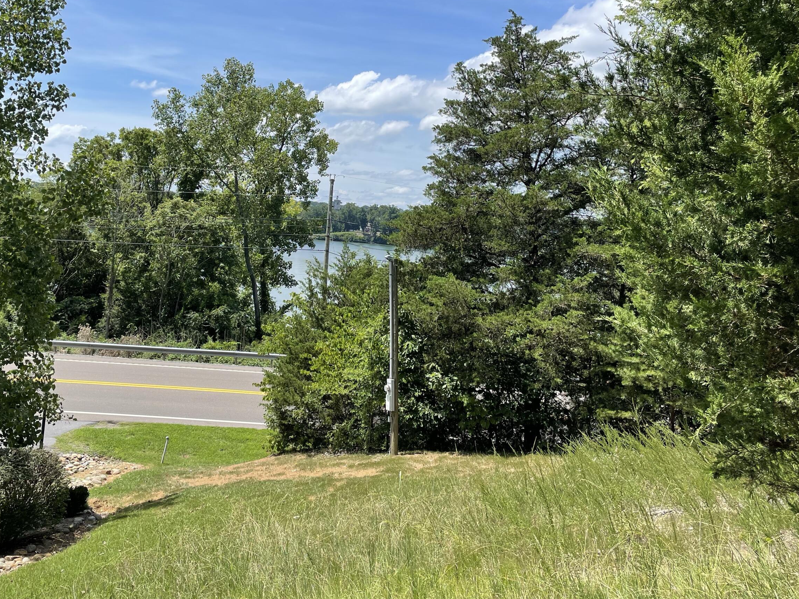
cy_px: 208
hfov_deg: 53.7
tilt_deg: +2.3
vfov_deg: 41.4
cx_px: 329
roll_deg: -4.4
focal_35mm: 34
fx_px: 785
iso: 32
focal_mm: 4.2
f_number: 1.6
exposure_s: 1/3205
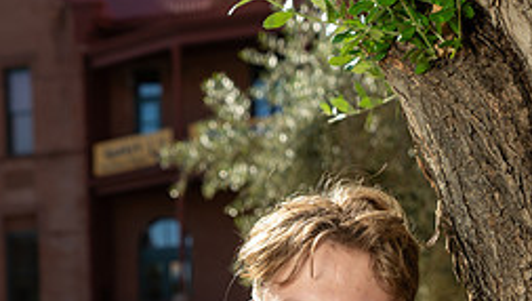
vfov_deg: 11.1
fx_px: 1497
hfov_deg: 20.1
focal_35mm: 106
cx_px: 296
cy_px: 425
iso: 50
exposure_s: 1/200
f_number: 5.6
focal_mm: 57
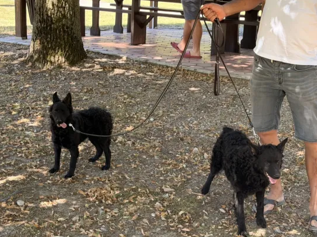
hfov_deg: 30.3
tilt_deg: -14.8
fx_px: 586
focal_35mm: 64
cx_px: 163
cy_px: 123
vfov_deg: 22.9
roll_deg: -2.4
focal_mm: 6.76
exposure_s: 1/186
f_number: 1.78
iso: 64
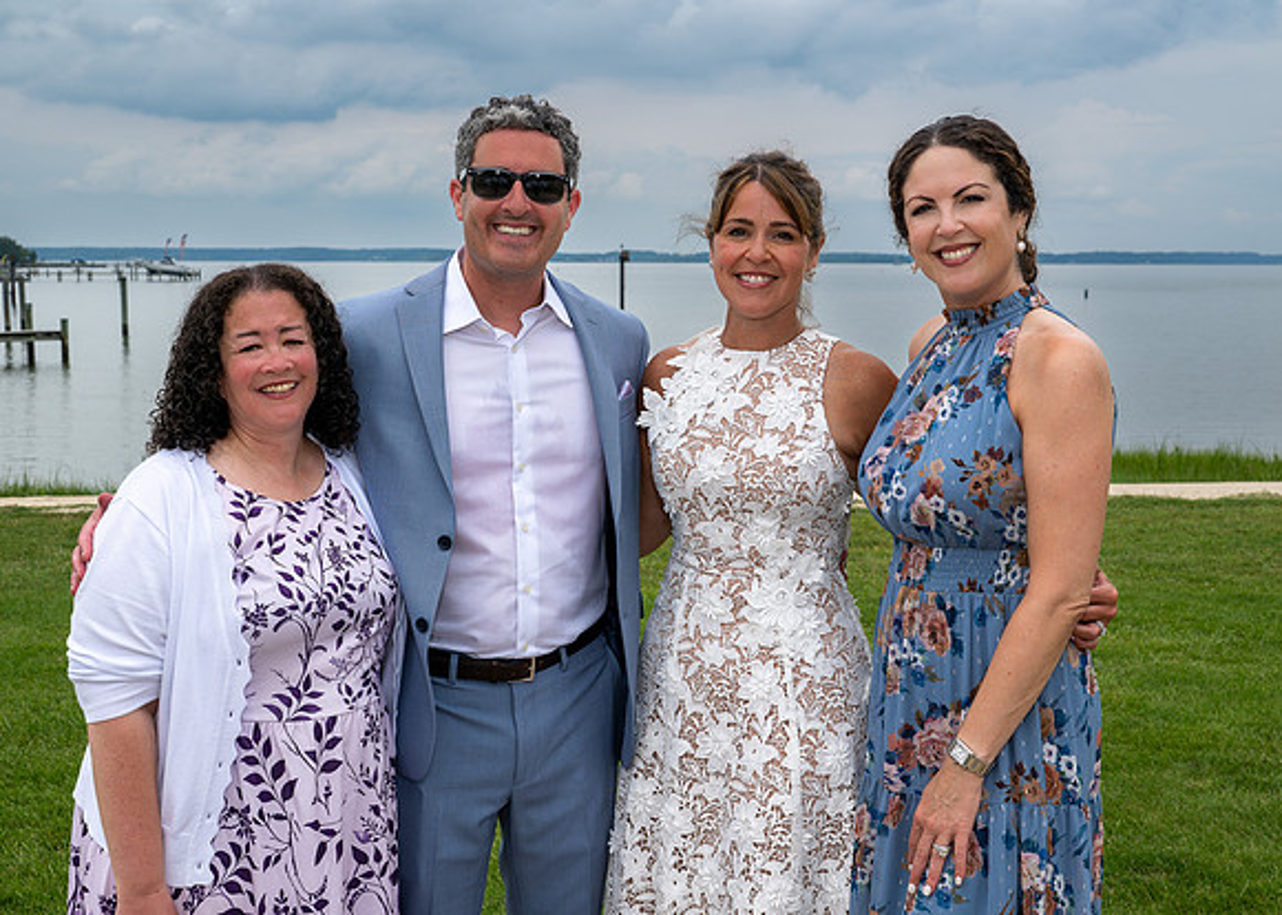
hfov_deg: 41.2
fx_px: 1706
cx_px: 660
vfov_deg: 30.0
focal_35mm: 47
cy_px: 434
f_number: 8
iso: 110
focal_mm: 39
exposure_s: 1/250
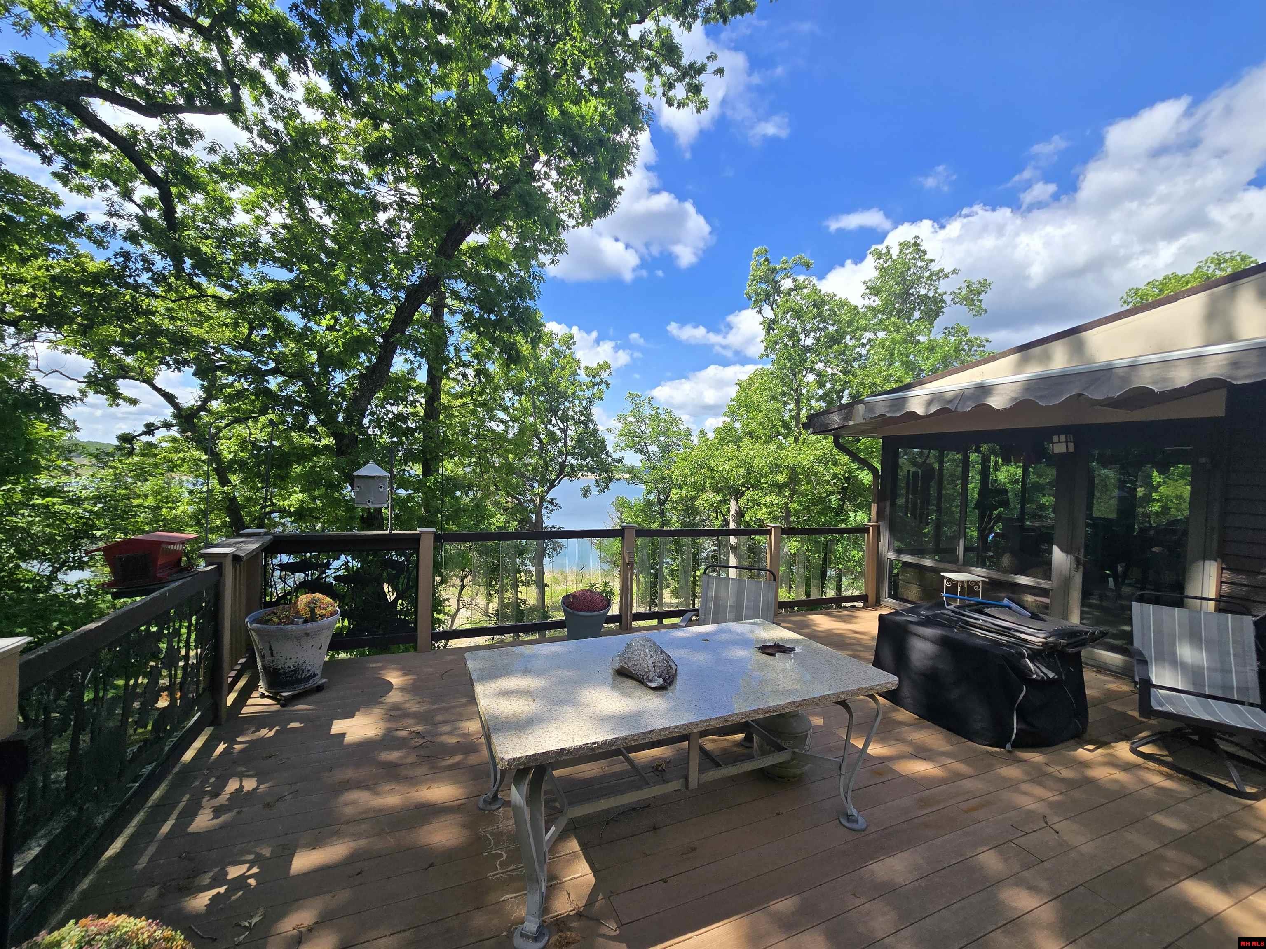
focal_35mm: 13
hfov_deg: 106.2
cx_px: 633
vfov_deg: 89.9
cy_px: 474
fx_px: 475
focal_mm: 2.2
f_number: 2.2
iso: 50
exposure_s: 1/1402
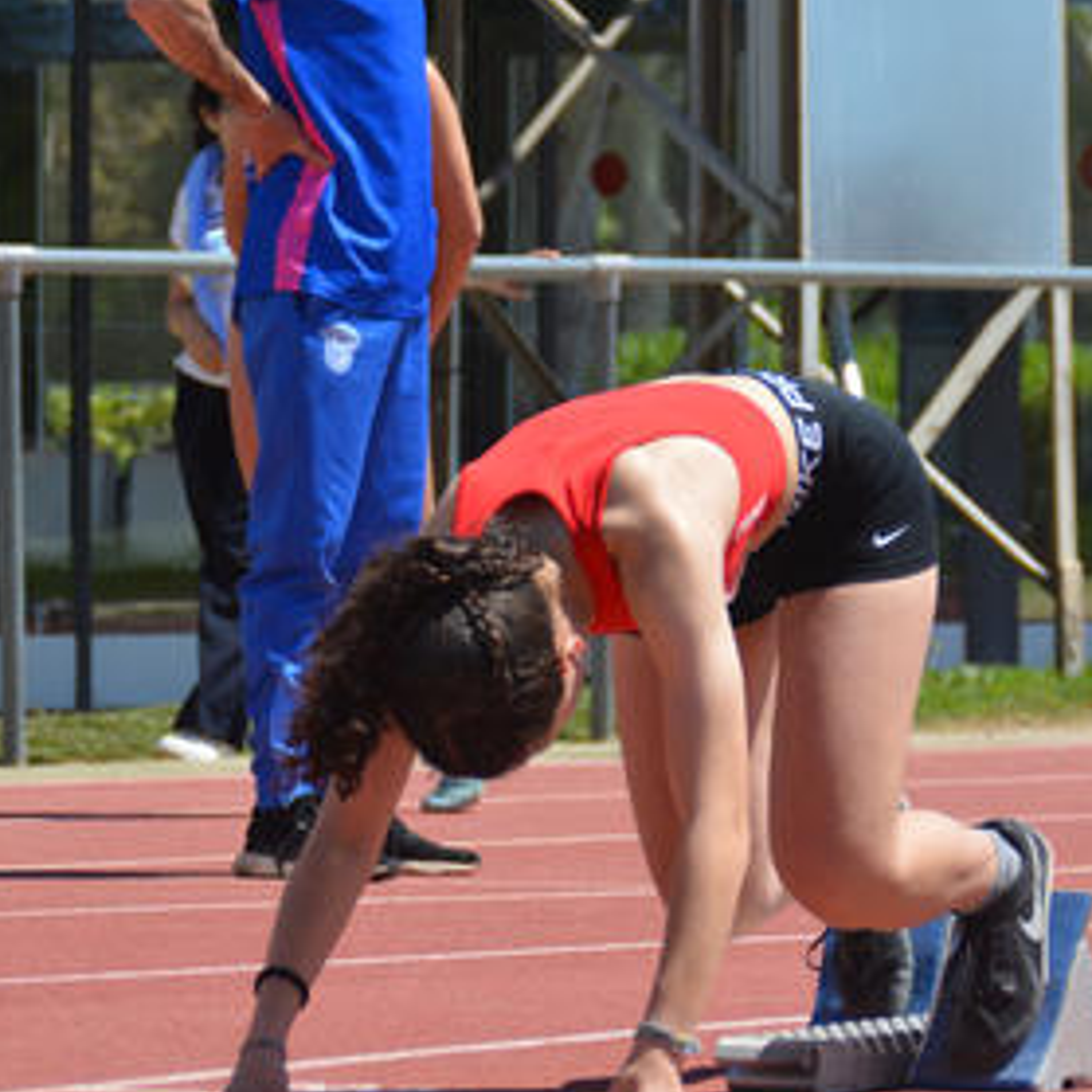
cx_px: 607
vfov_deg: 5.3
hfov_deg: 5.3
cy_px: 599
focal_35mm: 329
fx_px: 11742
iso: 400
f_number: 6
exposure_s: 1/1600
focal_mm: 120
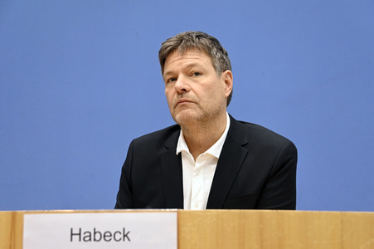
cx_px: 187
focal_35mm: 90
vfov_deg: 15.2
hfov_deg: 22.6
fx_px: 934
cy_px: 124
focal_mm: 90
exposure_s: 1/500
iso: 5000
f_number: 5.6
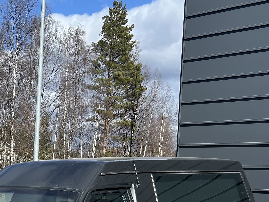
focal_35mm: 66
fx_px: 513
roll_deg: -1.8
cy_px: 210
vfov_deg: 21.3
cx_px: -6
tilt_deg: -6.3
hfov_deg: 27.5
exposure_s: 1/4115
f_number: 1.5
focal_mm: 5.7
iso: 50
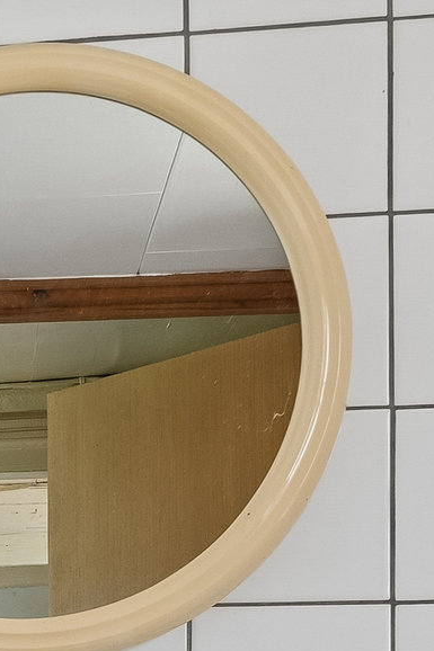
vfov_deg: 17.8
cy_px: 788
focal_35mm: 109
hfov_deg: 11.6
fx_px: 1972
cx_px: -357
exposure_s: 1/2.5
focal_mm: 14
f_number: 8
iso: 200
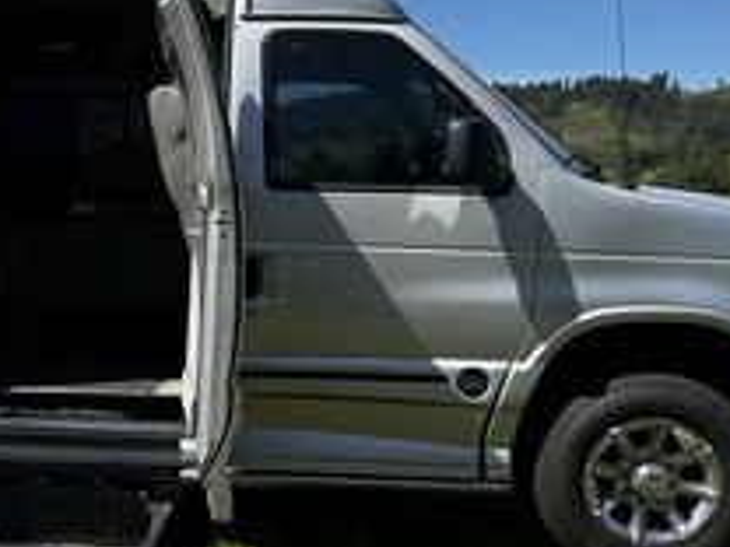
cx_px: 95
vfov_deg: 24.4
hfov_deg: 30.9
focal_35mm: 60
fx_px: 1265
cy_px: 252
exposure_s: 1/2915
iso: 50
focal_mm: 5.7
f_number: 1.5
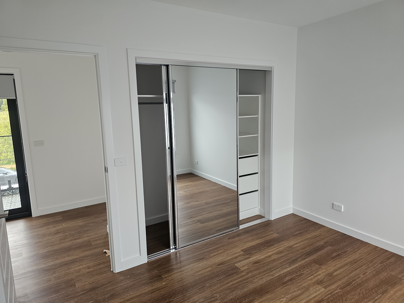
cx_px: 202
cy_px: 152
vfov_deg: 58.9
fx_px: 268
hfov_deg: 73.9
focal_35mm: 23
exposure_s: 1/100
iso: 125
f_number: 1.7
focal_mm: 6.3
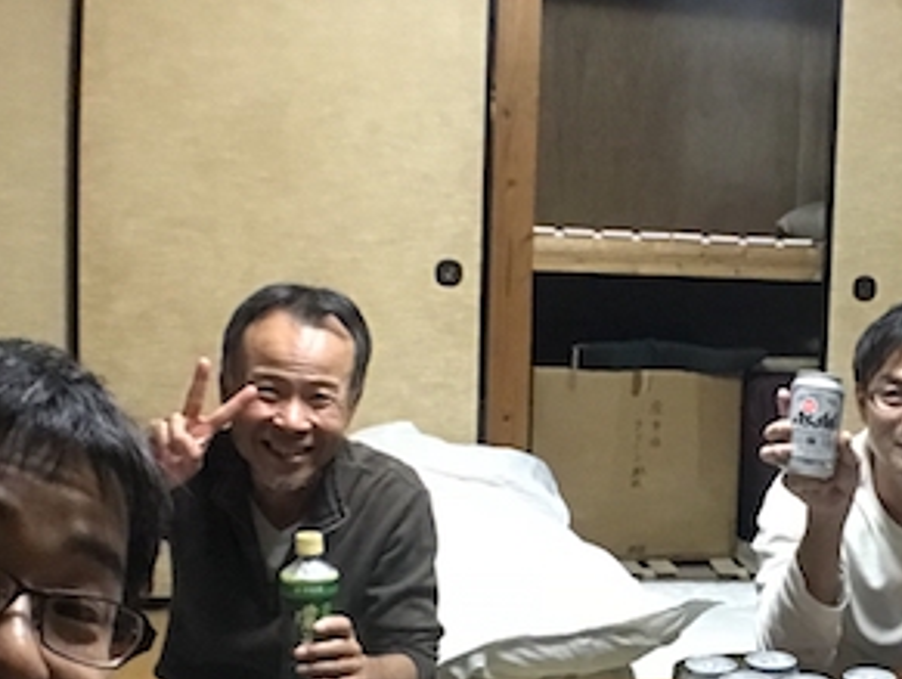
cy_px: 417
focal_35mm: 66
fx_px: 1722
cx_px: 732
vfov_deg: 22.3
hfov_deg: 28.7
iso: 400
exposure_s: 1/15
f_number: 2.2
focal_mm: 2.87
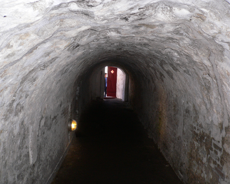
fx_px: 252
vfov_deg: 40.1
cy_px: 93
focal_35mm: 37
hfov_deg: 49.1
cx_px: 120
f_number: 2.8
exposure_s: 1/60
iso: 150
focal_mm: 5.8
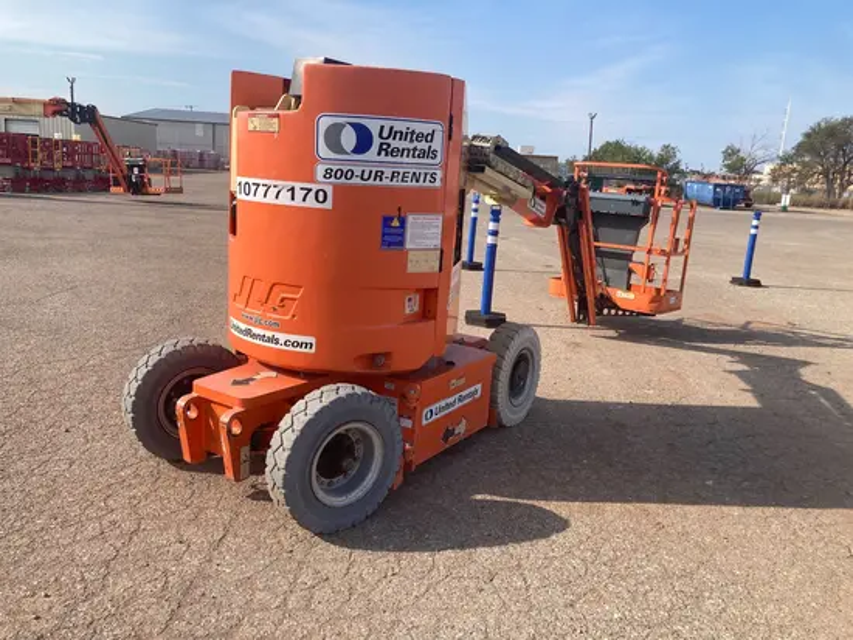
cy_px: 320
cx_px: 426
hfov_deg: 63.4
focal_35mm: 28
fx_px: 690
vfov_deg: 49.8
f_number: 1.8
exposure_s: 1/1675
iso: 20
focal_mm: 3.99
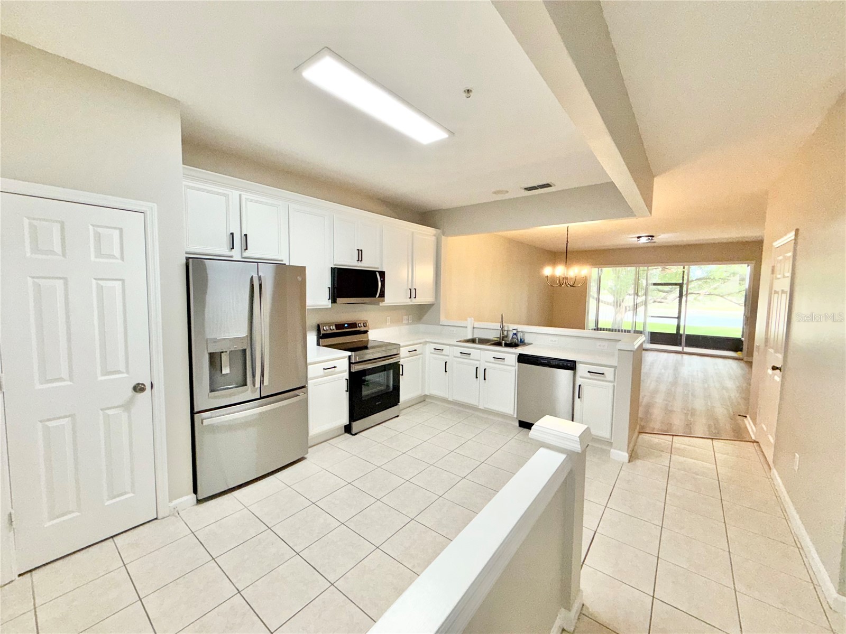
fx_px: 342
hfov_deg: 102.1
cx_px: 423
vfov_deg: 85.7
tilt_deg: -4.7
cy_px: 317
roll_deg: -0.7
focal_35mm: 14
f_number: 2.2
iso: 80
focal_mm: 2.22
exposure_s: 1/120
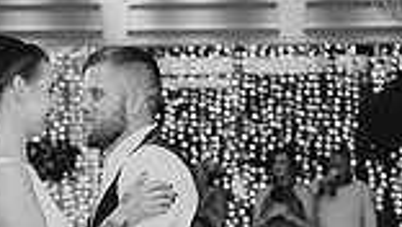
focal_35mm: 106
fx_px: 1131
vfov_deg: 11.1
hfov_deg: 20.0
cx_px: 98
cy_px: 322
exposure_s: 1/250
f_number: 2
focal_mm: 35
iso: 1600
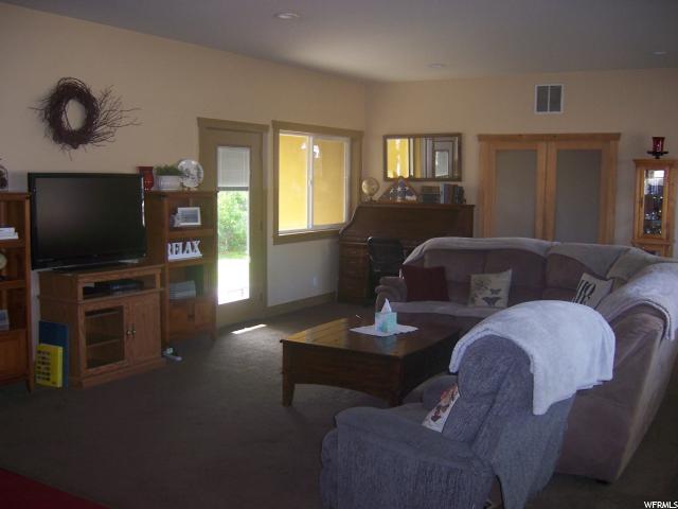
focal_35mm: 36
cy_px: 254
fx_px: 705
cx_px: 339
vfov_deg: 39.7
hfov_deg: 51.4
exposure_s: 1/60
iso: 125
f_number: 2.8
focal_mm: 6.2
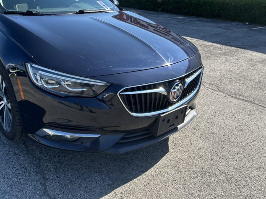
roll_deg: -3.1
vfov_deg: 33.9
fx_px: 323
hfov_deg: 43.9
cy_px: 62
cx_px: 79
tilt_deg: -14.5
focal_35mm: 42
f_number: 1.5
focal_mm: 5.7
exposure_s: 1/1295
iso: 50
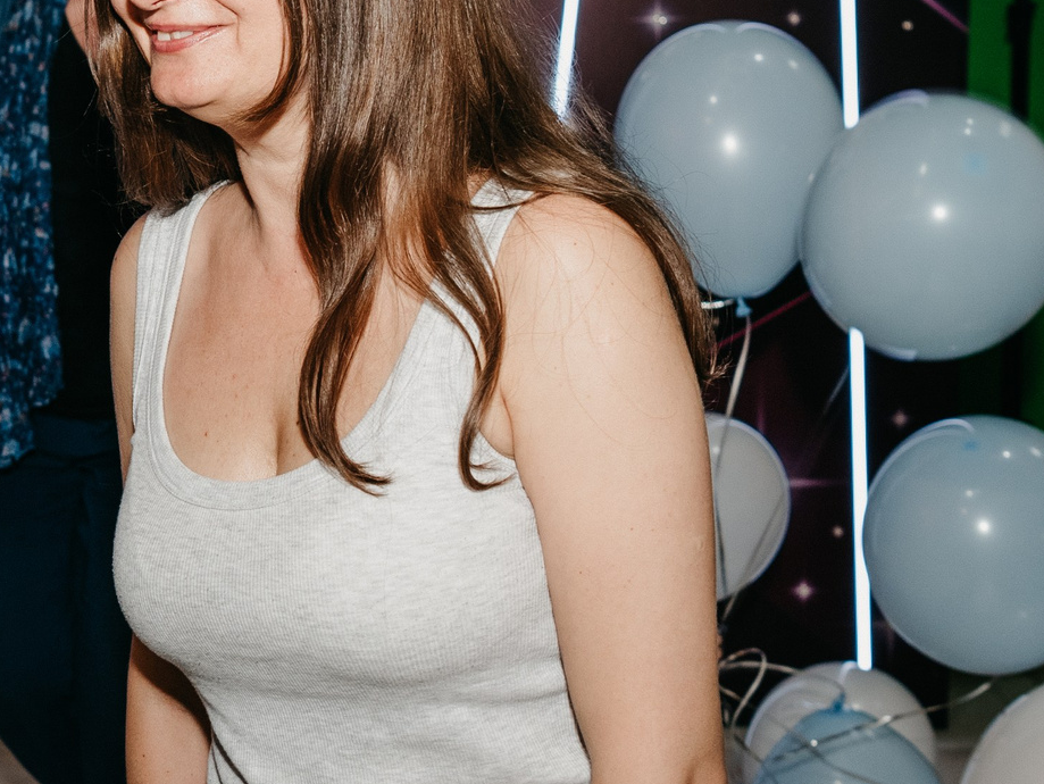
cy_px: 276
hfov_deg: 25.3
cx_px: 57
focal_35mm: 74
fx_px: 2233
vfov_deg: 19.9
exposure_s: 1/160
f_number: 4
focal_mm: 24
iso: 320
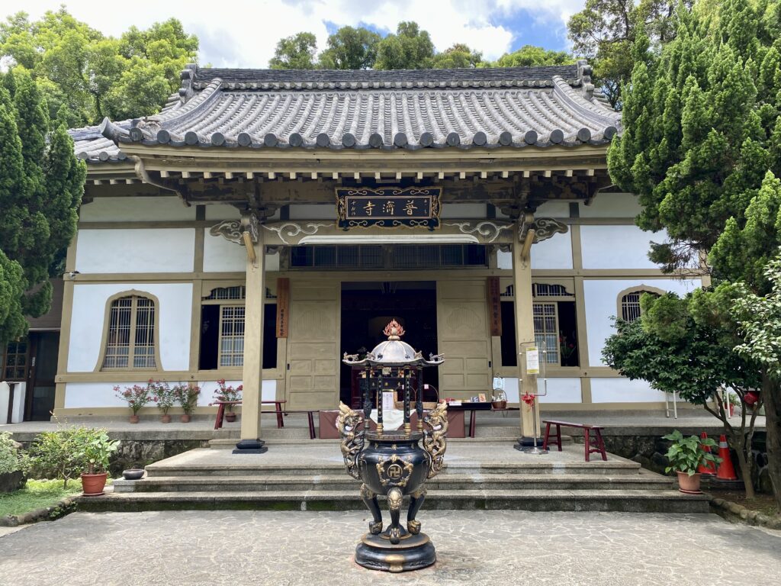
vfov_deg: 53.1
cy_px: 293
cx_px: 390
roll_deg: +0.8
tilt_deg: +8.7
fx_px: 587
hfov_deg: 67.3
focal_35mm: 26
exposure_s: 1/423
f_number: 1.8
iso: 32
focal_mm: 4.25
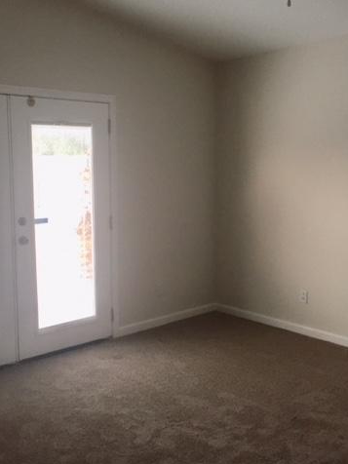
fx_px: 523
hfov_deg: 36.7
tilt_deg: -8.0
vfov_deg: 47.9
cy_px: 233
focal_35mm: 39
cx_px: 139
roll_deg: +0.4
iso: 50
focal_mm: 4.15
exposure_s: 1/30
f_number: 2.2
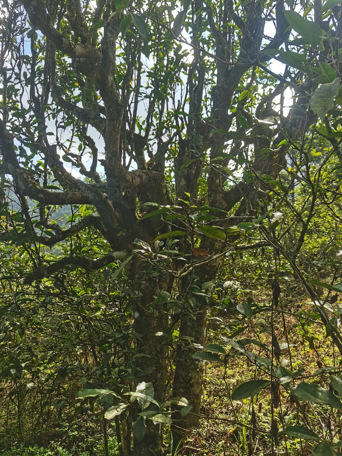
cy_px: 228
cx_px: 171
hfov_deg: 51.3
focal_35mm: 27
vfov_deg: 65.3
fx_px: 356
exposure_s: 1/466
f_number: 1.9
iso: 50
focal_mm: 4.94
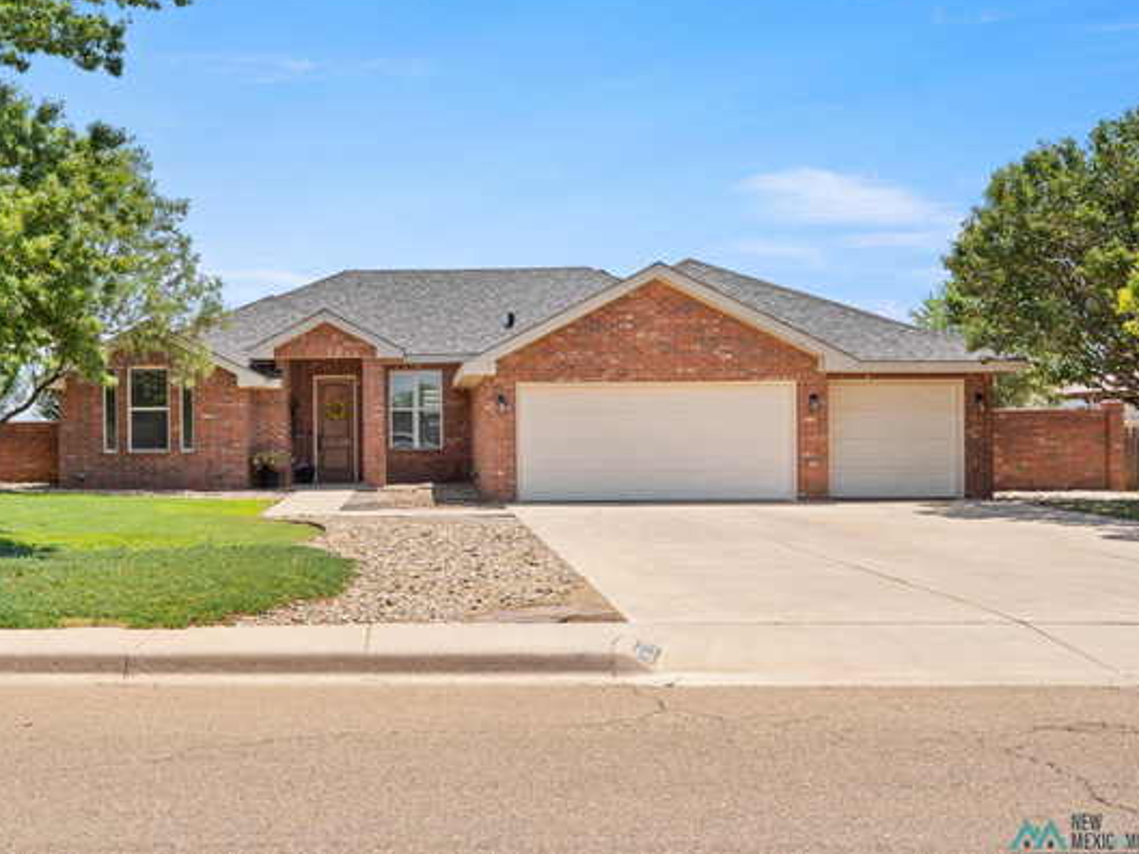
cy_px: 398
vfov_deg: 34.0
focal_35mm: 42
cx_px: 464
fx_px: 1397
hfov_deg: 44.2
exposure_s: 1/30
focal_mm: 36.4
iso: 125
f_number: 14
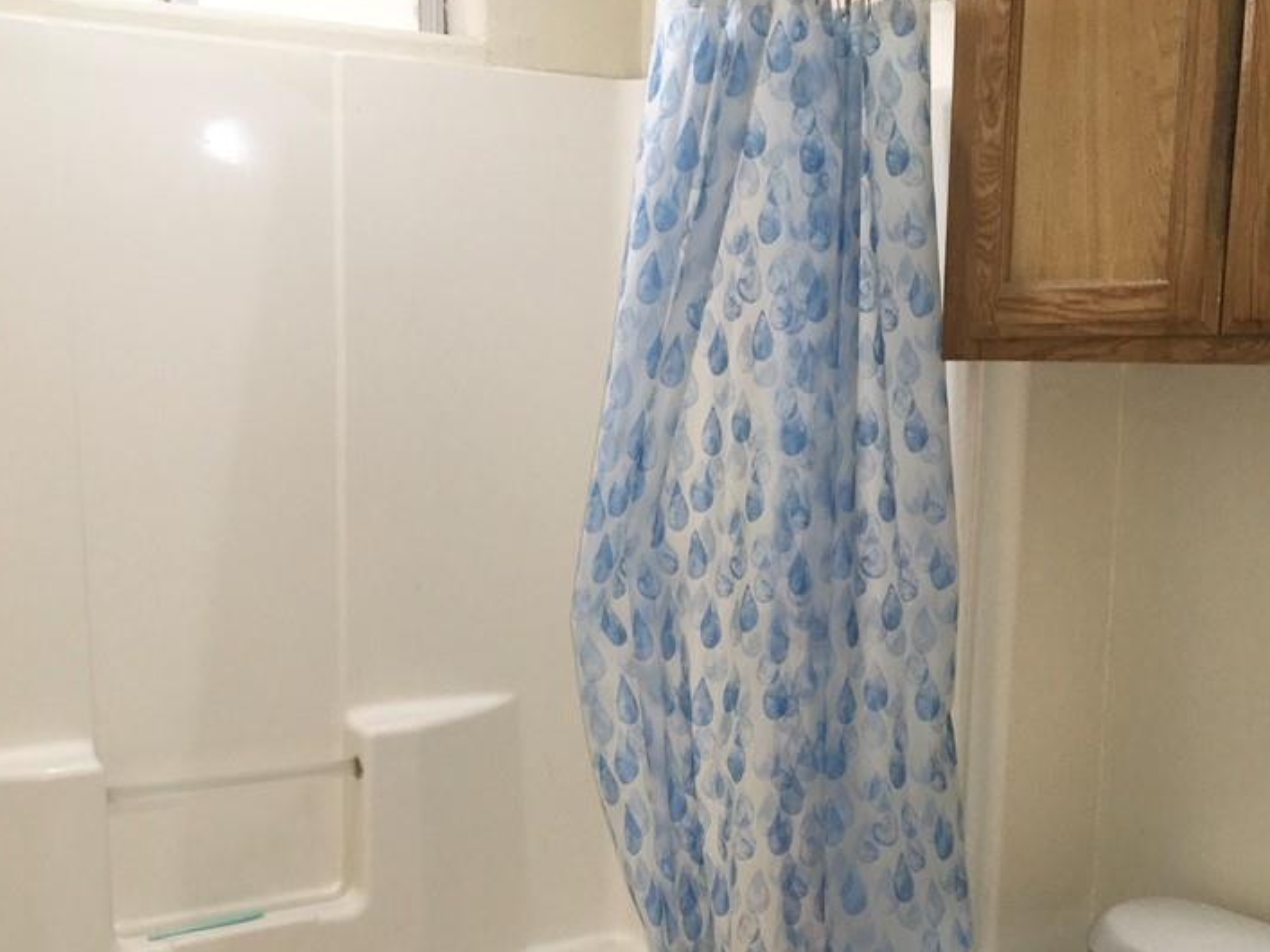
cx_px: 555
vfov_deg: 34.1
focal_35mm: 42
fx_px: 1541
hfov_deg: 44.7
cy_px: 609
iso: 32
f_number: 2.2
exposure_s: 1/30
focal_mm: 4.15
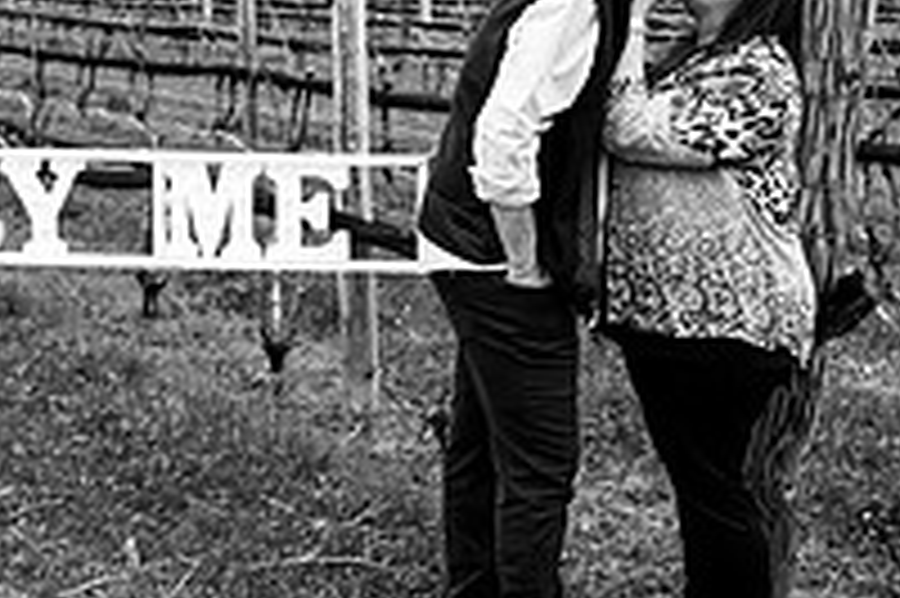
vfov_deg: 17.2
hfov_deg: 26.0
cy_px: 41
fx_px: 1948
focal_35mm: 78
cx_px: 468
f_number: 4
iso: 64
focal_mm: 25.5
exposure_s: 1/200
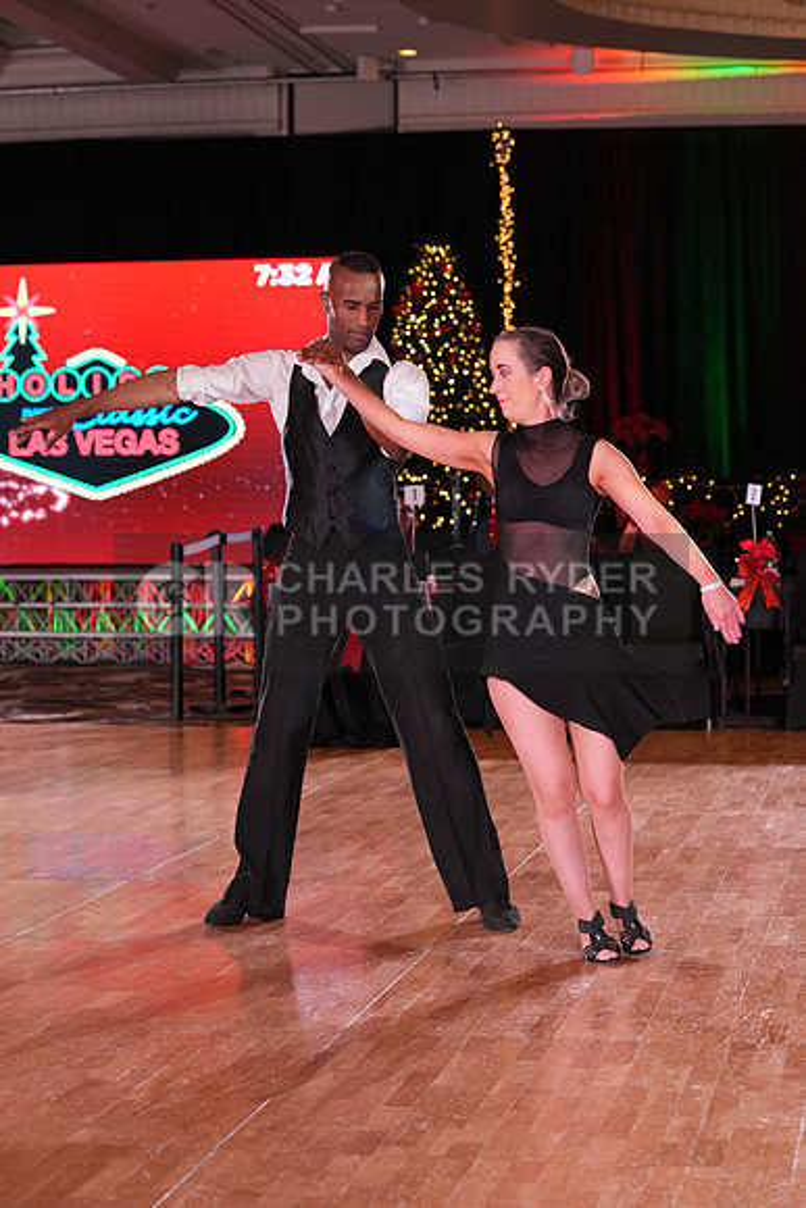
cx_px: 403
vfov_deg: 25.4
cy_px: 604
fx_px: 2685
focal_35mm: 80
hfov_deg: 17.1
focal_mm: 80
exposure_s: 1/200
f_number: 4.5
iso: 2000
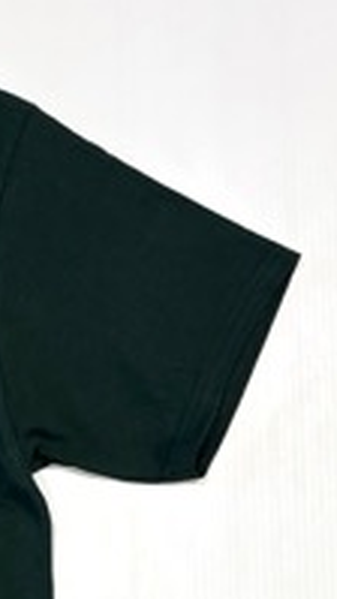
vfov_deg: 22.7
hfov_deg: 11.9
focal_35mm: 91
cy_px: 572
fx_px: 1445
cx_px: -326
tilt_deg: -85.3
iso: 64
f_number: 1.6
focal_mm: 5.96
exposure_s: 1/121
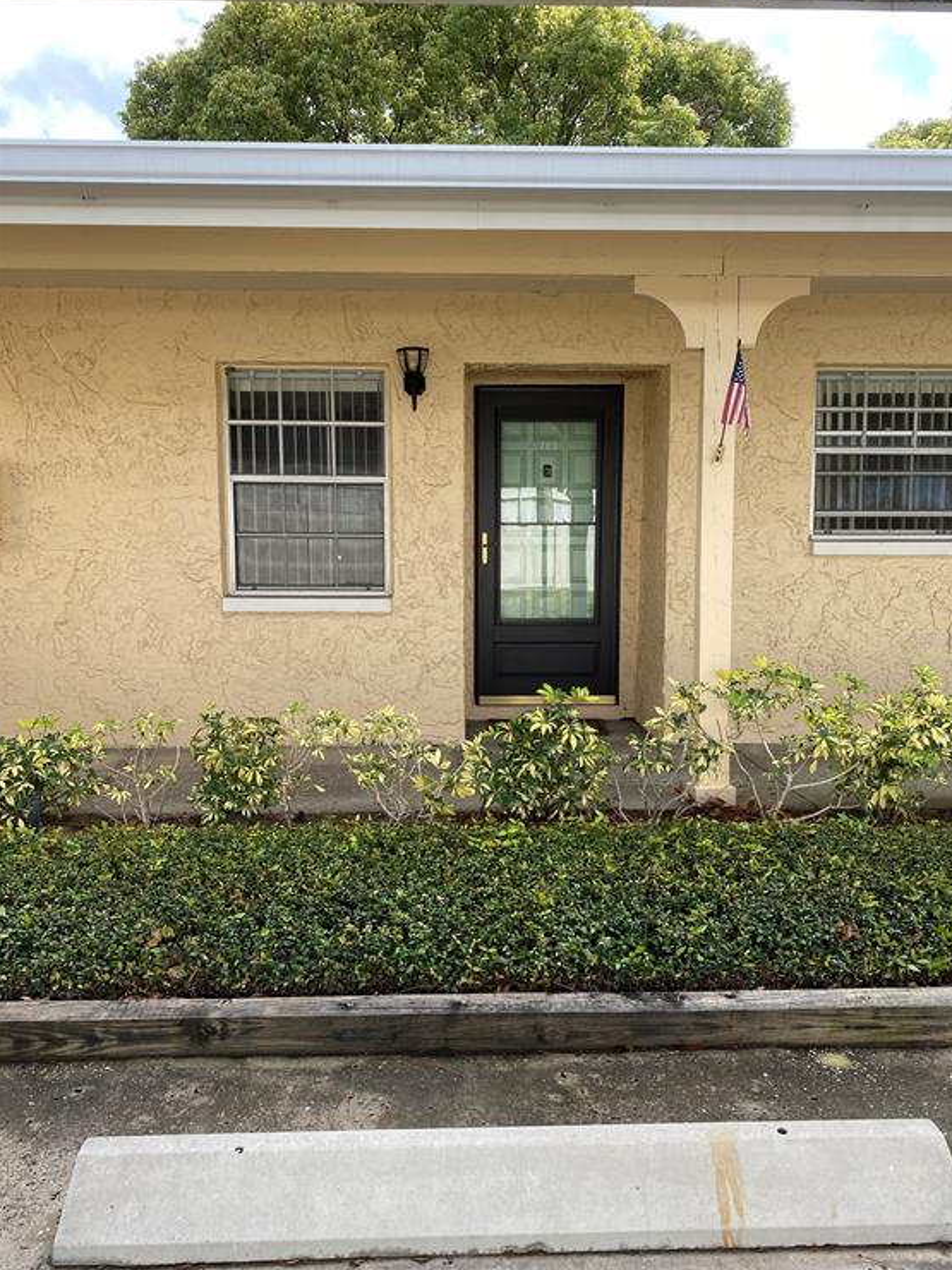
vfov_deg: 65.3
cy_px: 638
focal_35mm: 27
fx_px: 990
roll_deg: -0.8
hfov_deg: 51.3
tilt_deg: -4.6
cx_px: 491
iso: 32
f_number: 1.8
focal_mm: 4.25
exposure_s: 1/552
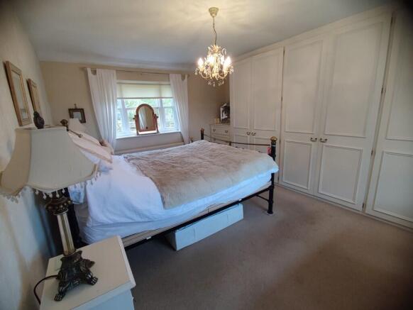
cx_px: 206
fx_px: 179
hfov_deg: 98.1
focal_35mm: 15
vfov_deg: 81.8
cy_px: 155
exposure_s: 1/50
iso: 116
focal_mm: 1.65
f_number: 2.2
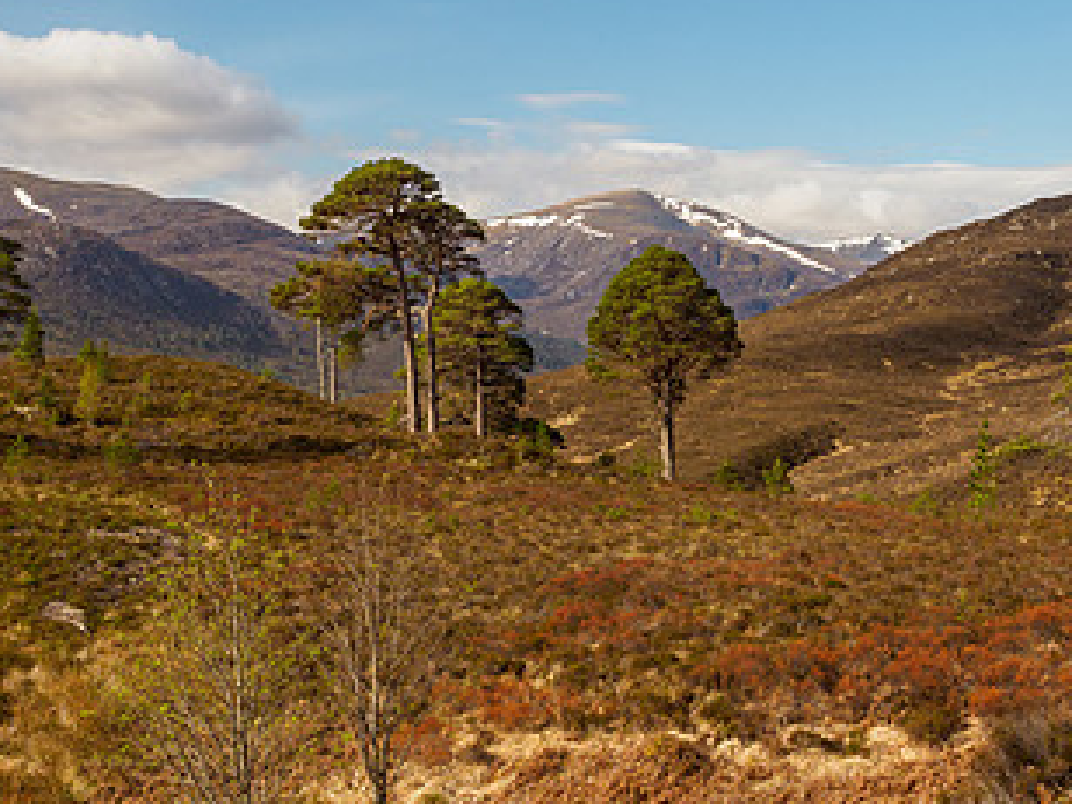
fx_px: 1982
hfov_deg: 30.2
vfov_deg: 22.8
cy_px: 229
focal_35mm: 64
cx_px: 411
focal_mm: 17
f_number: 7.1
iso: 200
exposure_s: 1/200
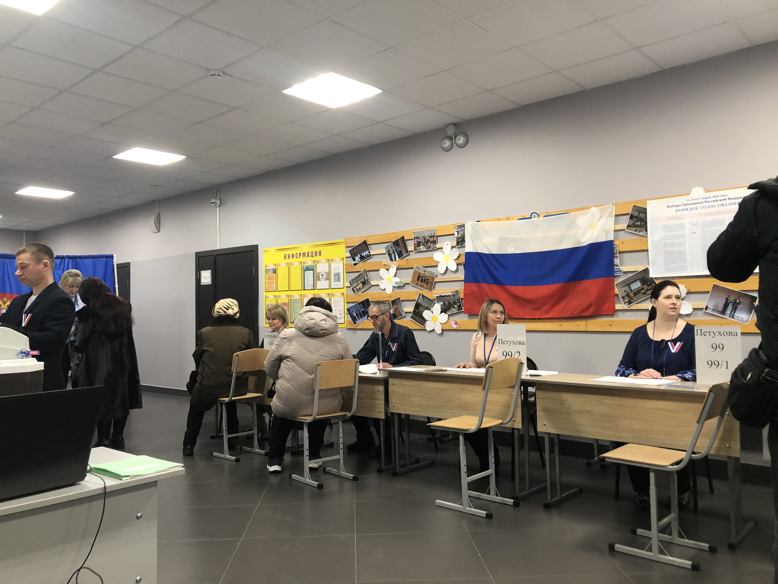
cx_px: 389
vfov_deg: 49.7
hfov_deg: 63.4
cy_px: 292
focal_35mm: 28
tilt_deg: +2.1
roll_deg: -0.7
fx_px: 629
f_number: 1.8
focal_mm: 3.99
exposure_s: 1/17
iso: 50
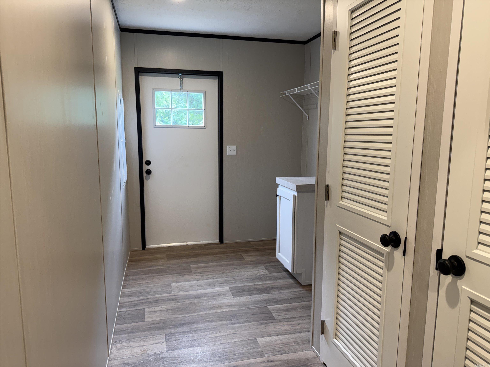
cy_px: 184
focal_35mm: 24
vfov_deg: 56.8
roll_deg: -0.6
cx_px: 245
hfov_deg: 71.6
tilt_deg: -7.4
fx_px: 340
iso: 160
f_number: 1.78
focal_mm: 6.76
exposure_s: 1/120
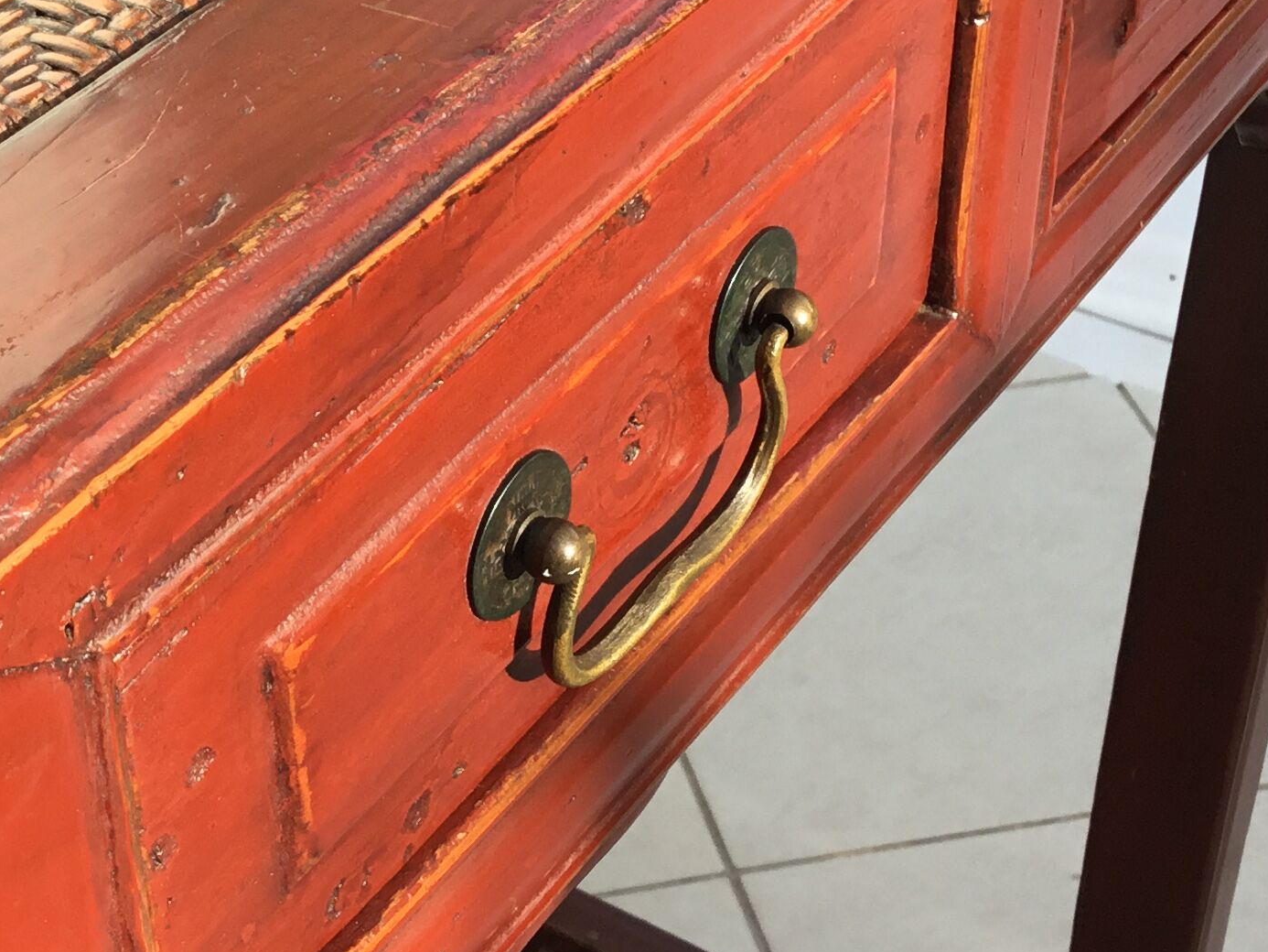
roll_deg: +1.1
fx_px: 2674
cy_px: 496
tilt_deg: -40.8
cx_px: 335
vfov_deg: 20.2
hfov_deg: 26.4
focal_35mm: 73
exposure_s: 1/266
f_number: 2.4
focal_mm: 3.3
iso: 25
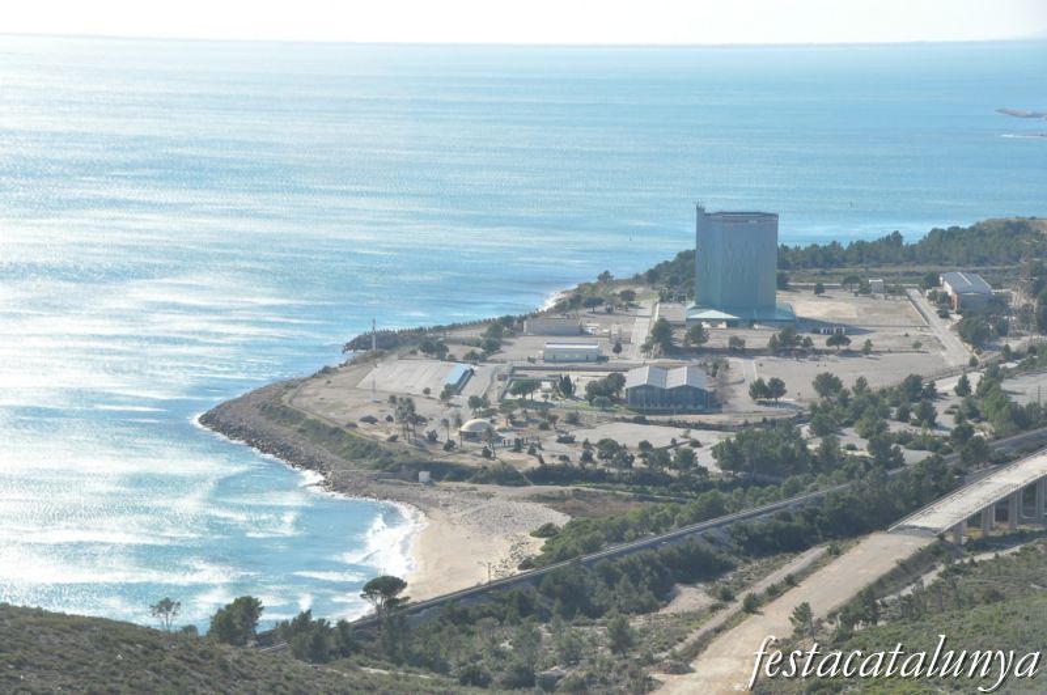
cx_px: 524
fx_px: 2701
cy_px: 348
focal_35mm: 93
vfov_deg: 14.7
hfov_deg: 21.9
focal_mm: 62
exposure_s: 1/1250
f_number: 9
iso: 1000
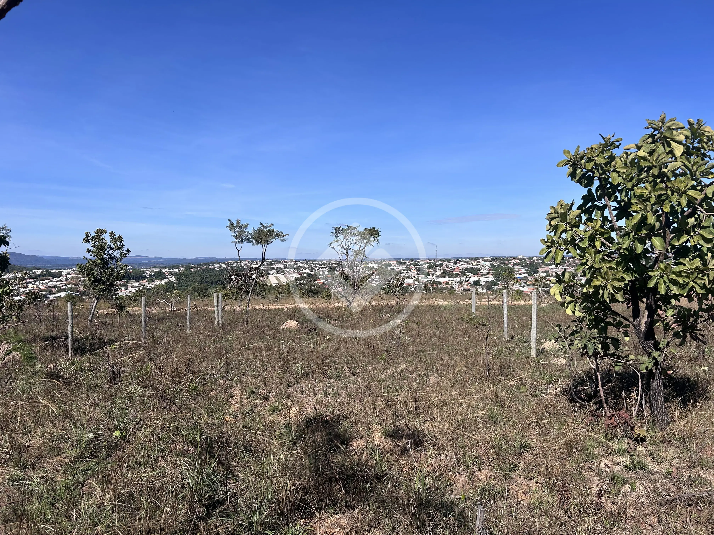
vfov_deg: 53.1
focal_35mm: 26
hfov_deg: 67.3
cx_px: 357
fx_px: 536
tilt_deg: -1.7
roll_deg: +0.1
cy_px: 268
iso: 50
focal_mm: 5.7
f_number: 1.5
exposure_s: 1/4831
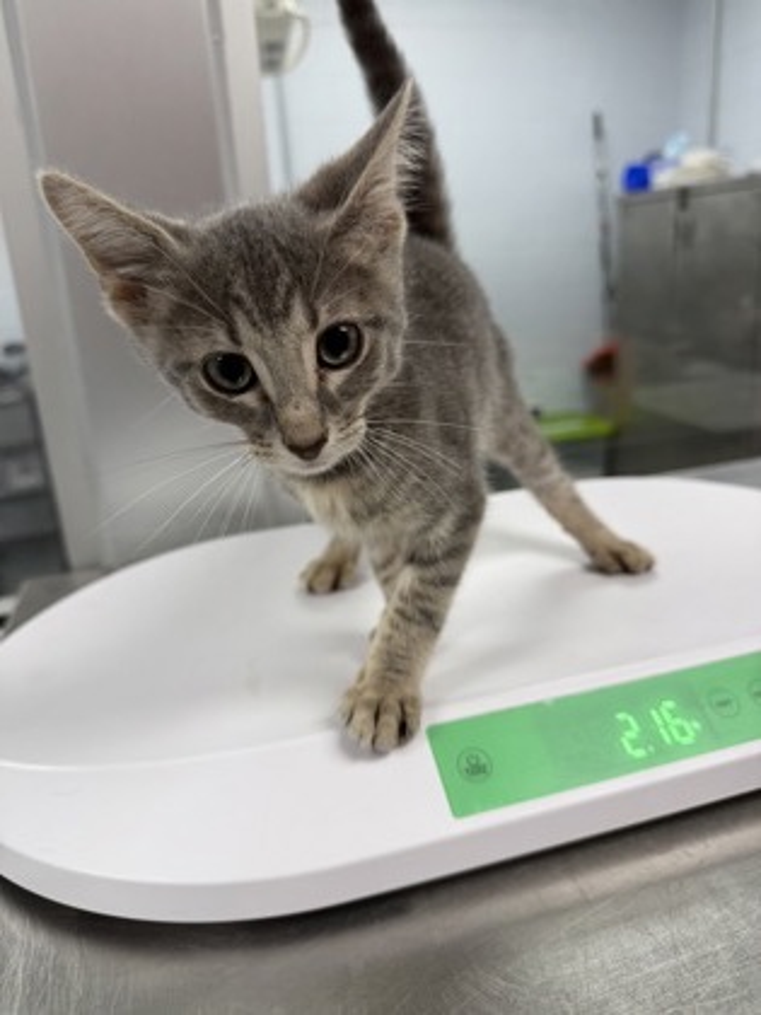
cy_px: 508
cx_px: 380
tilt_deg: -17.0
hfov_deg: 56.8
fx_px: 703
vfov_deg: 71.6
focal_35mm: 24
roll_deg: +3.6
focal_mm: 6.76
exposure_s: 1/120
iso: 100
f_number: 1.78
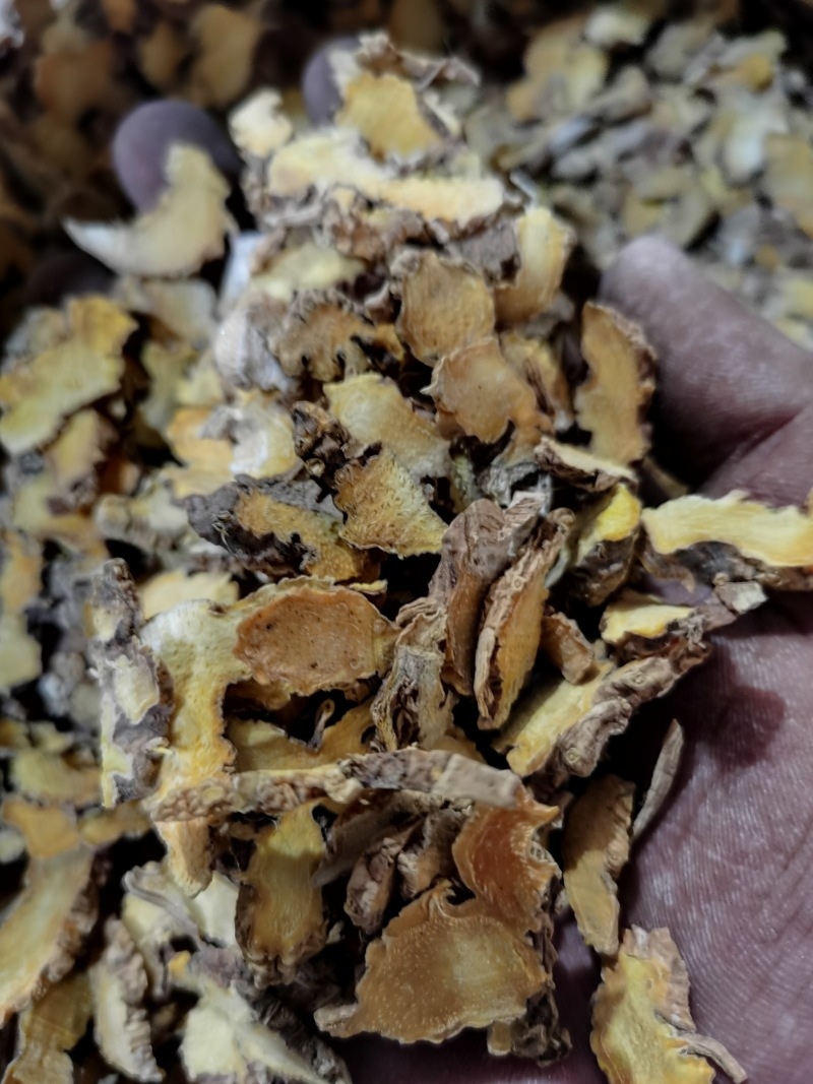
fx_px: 846
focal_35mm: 27
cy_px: 542
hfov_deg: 51.3
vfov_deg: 65.3
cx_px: 406
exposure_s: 5
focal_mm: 5.58
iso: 400
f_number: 1.8
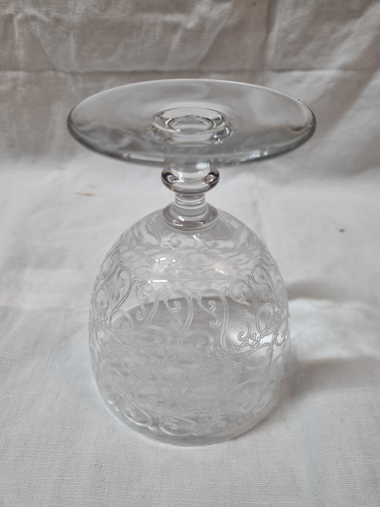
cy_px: 254
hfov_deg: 53.1
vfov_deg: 67.3
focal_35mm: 26
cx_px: 190
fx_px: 381
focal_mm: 5.4
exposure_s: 1/100
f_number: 1.8
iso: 250
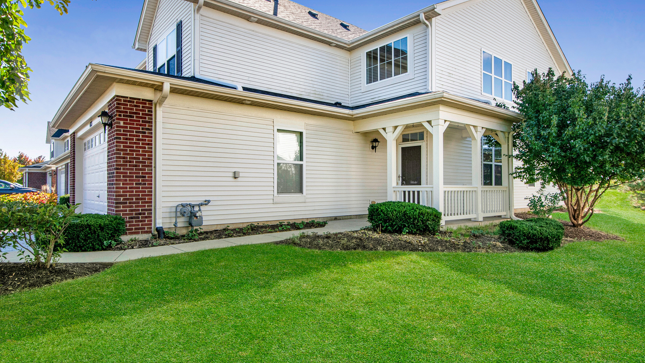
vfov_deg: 51.4
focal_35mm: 22
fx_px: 376
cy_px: 170
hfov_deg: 81.2
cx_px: 322
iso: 640
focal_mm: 14
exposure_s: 1/500
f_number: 9
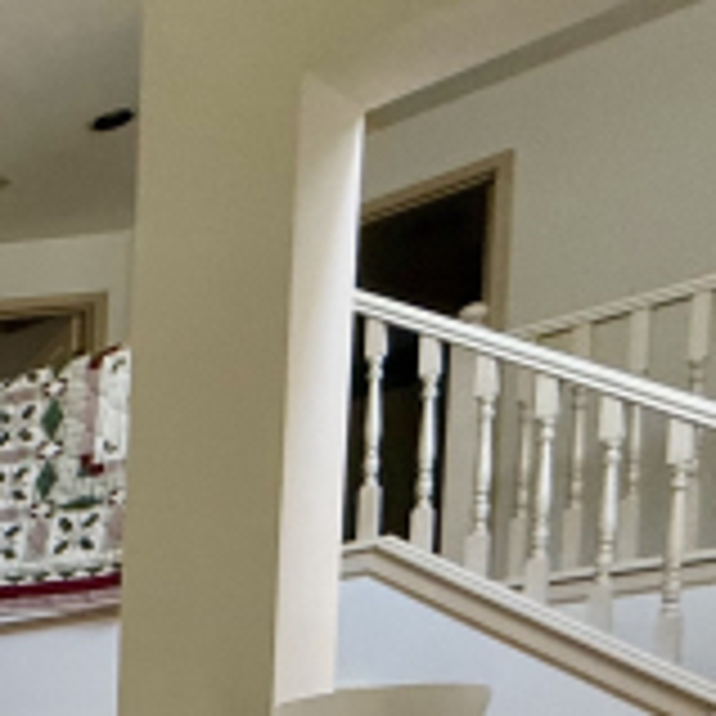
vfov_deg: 27.6
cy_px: 919
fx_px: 1217
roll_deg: -0.7
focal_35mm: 52
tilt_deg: -1.1
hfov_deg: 18.5
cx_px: -759
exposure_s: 1/120
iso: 250
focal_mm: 2.22
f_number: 2.2
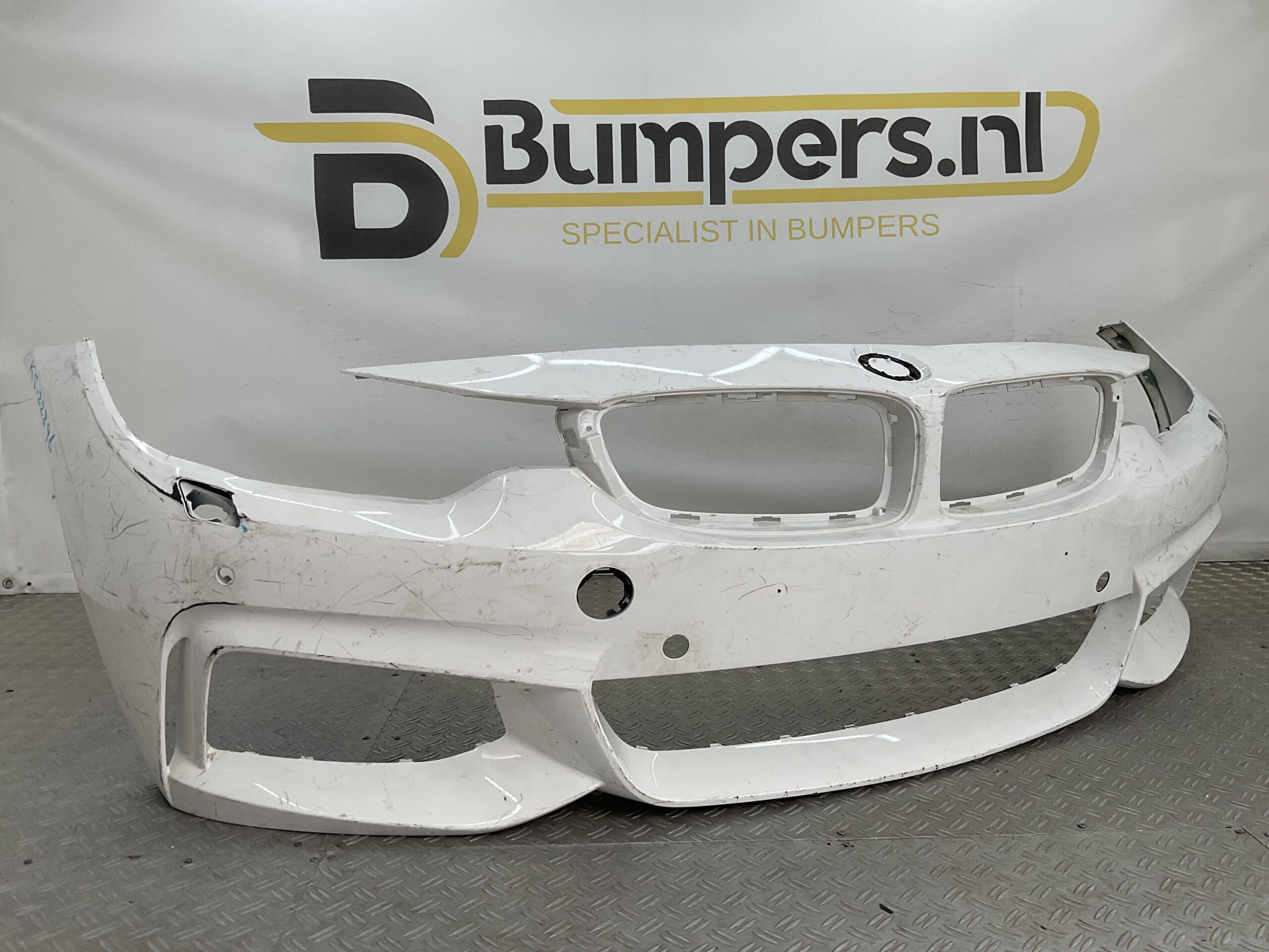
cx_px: 634
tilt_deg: -9.6
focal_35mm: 29
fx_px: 1063
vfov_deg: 48.2
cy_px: 476
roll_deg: +0.1
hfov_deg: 61.7
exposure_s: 1/297
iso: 16
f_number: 1.8
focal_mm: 3
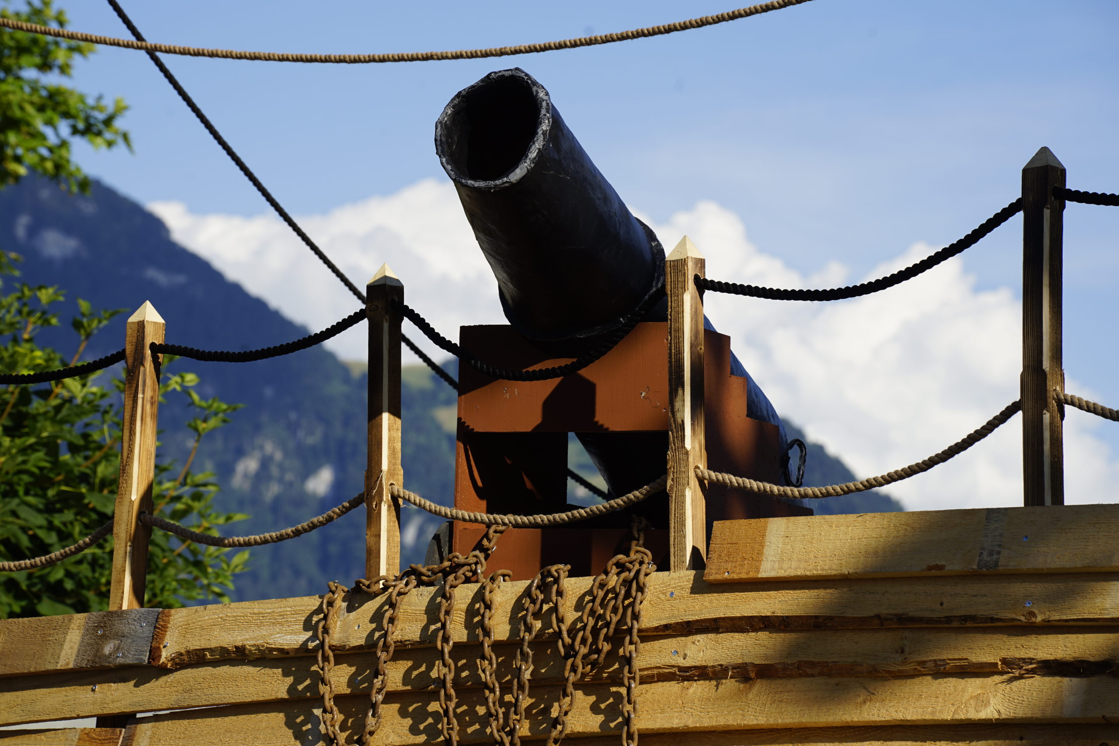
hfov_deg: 11.4
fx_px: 5595
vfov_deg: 7.6
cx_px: 560
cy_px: 373
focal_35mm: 180
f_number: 9
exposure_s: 1/250
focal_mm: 180
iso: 100
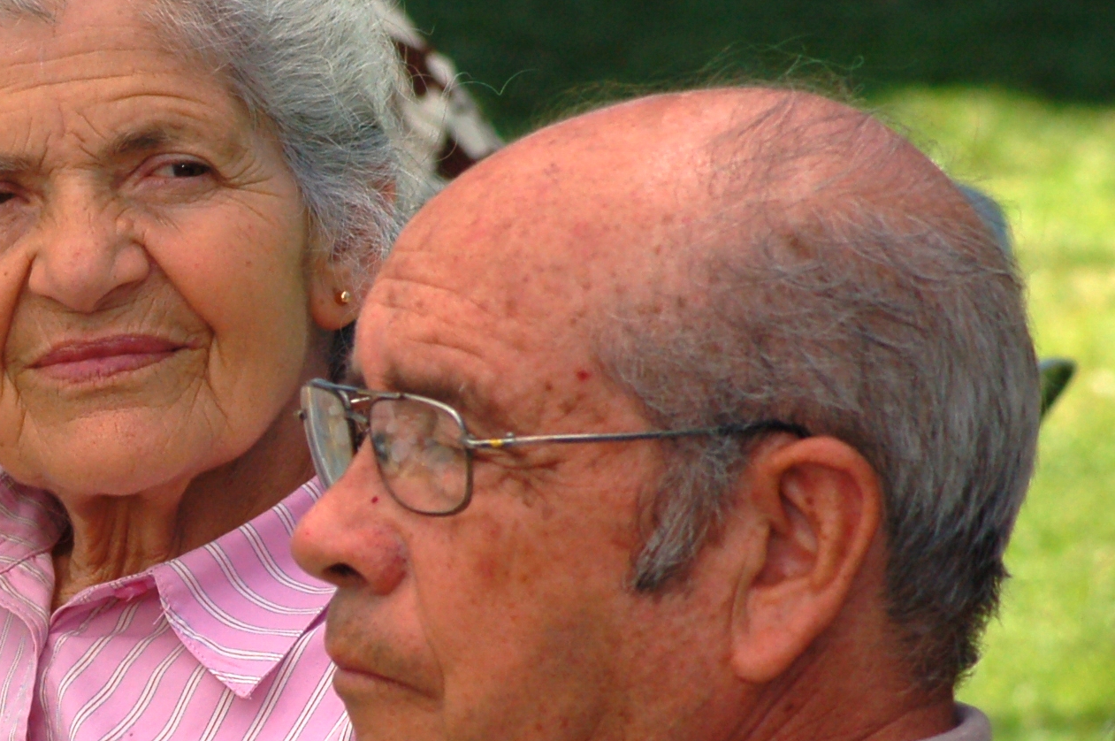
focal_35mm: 483
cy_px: 575
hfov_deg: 4.3
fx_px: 14950
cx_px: -187
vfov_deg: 2.8
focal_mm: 135
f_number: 9
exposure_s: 1/500
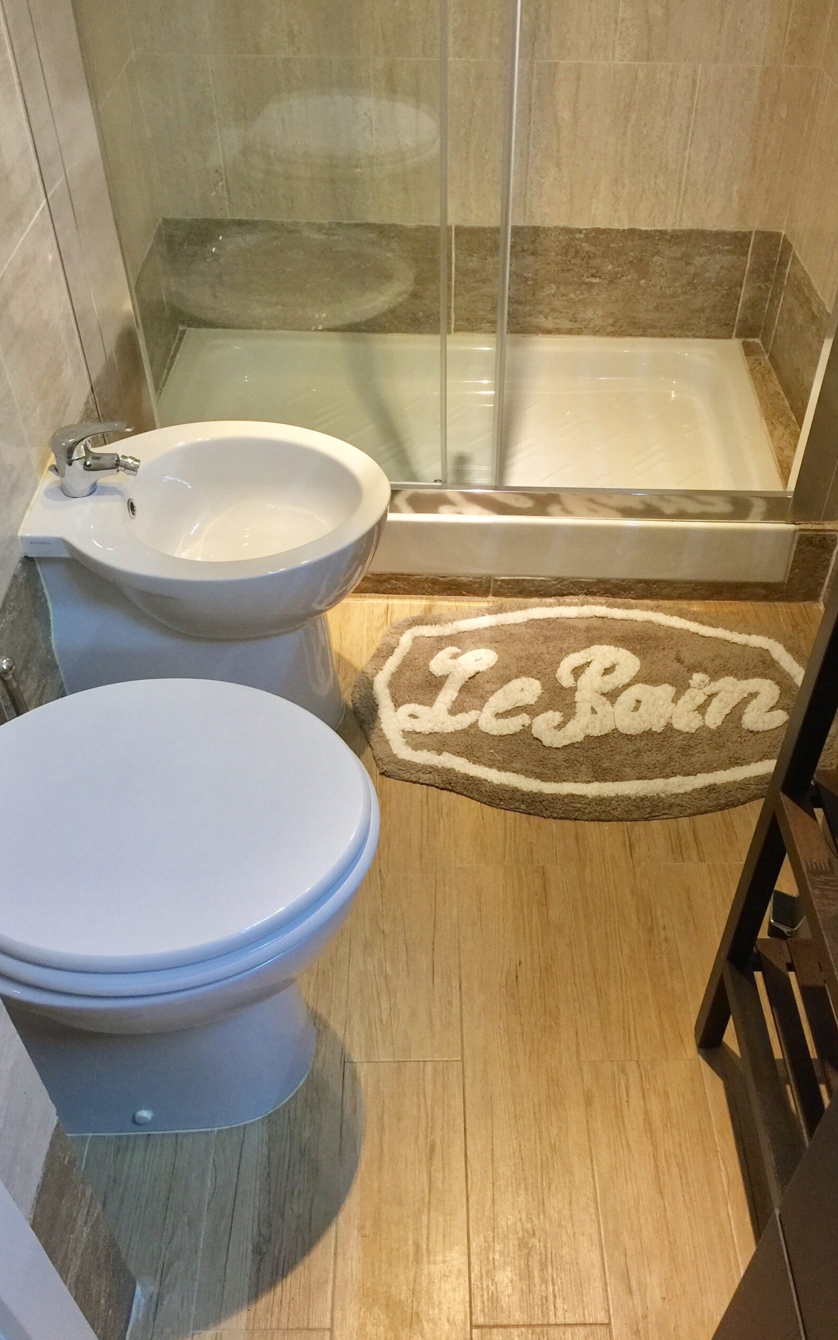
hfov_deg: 40.6
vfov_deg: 61.2
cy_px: 669
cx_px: 456
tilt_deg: -43.7
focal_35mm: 31
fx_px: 1133
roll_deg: -0.8
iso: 80
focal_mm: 4.15
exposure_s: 1/17
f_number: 2.2
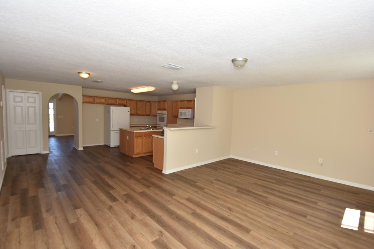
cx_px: 190
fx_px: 166
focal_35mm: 16
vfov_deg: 73.7
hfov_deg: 96.7
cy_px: 131
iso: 200
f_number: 4.5
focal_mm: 10
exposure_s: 1/80
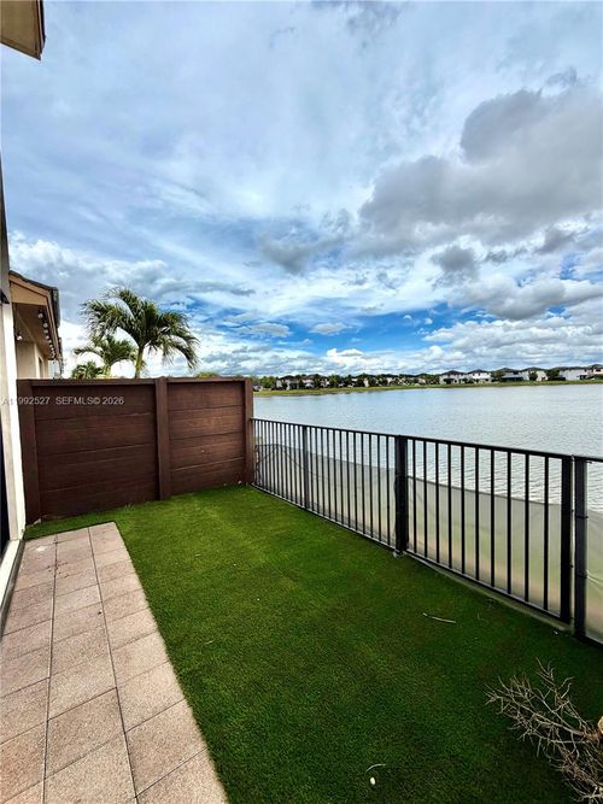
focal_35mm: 14
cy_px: 402
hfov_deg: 85.7
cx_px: 302
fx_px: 325
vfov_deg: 102.1
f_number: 2.2
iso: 20
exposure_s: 1/1497
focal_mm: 2.22
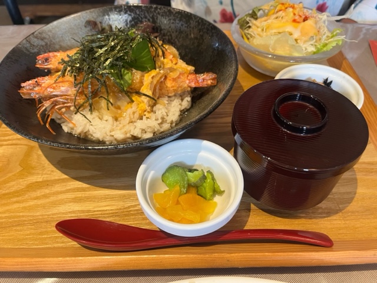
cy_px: 142
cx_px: 188
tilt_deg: -48.6
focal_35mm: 26
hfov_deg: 67.3
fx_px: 283
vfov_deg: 53.1
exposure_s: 1/60
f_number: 1.6
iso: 160
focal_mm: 5.1
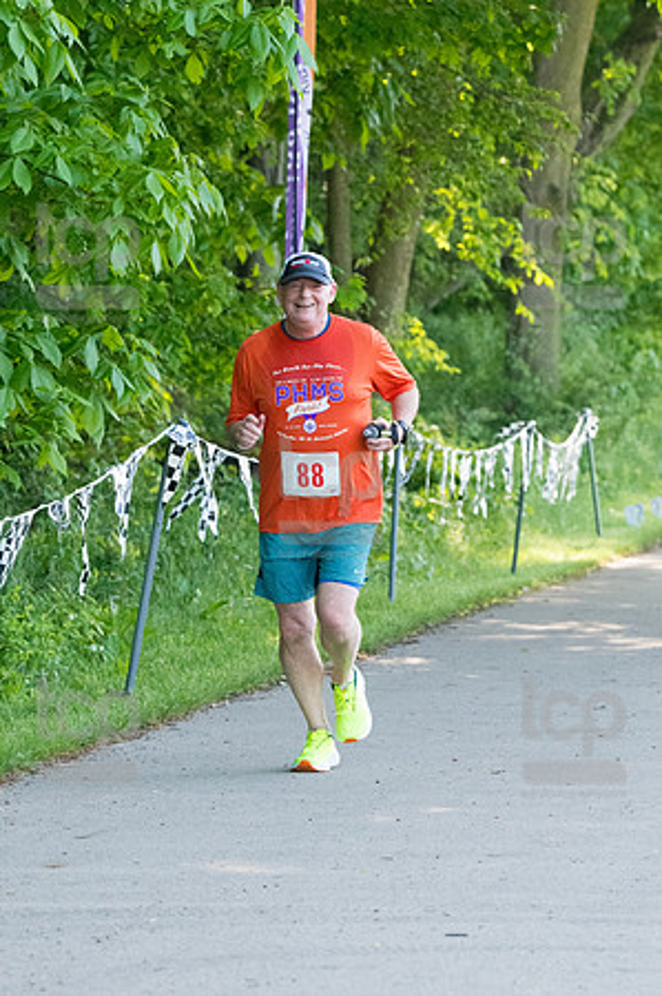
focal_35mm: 202
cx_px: 331
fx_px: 5584
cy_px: 498
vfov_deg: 10.2
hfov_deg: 6.8
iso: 4000
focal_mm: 135
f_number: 5.6
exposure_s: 1/1600
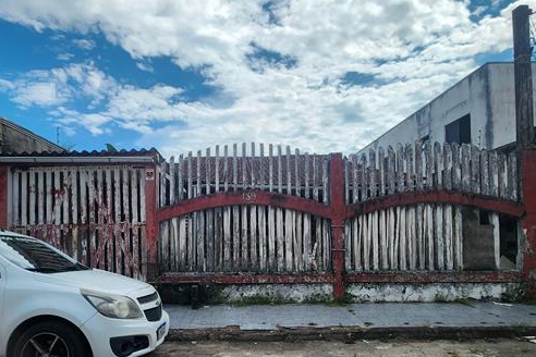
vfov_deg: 56.5
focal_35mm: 22
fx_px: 328
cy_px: 225
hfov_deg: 78.4
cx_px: 241
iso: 50
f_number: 2.2
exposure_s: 1/681
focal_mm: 2.2
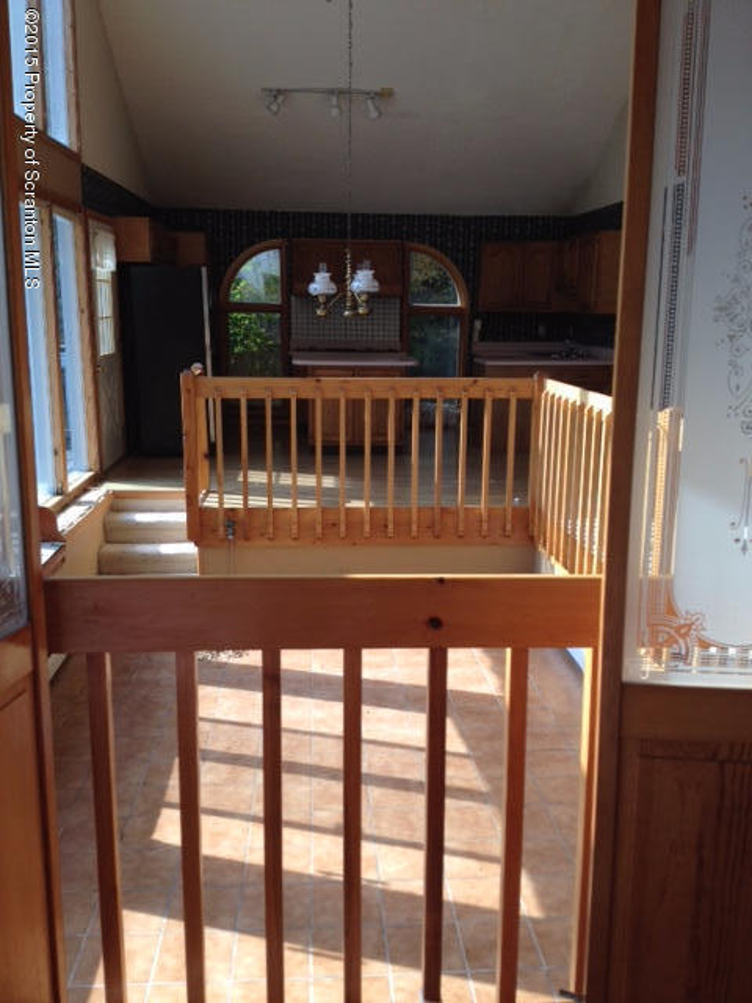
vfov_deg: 52.6
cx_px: 376
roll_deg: -1.4
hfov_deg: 40.7
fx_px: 1014
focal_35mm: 35
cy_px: 502
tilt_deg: -13.2
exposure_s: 1/188
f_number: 2.4
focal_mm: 4.28
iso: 50
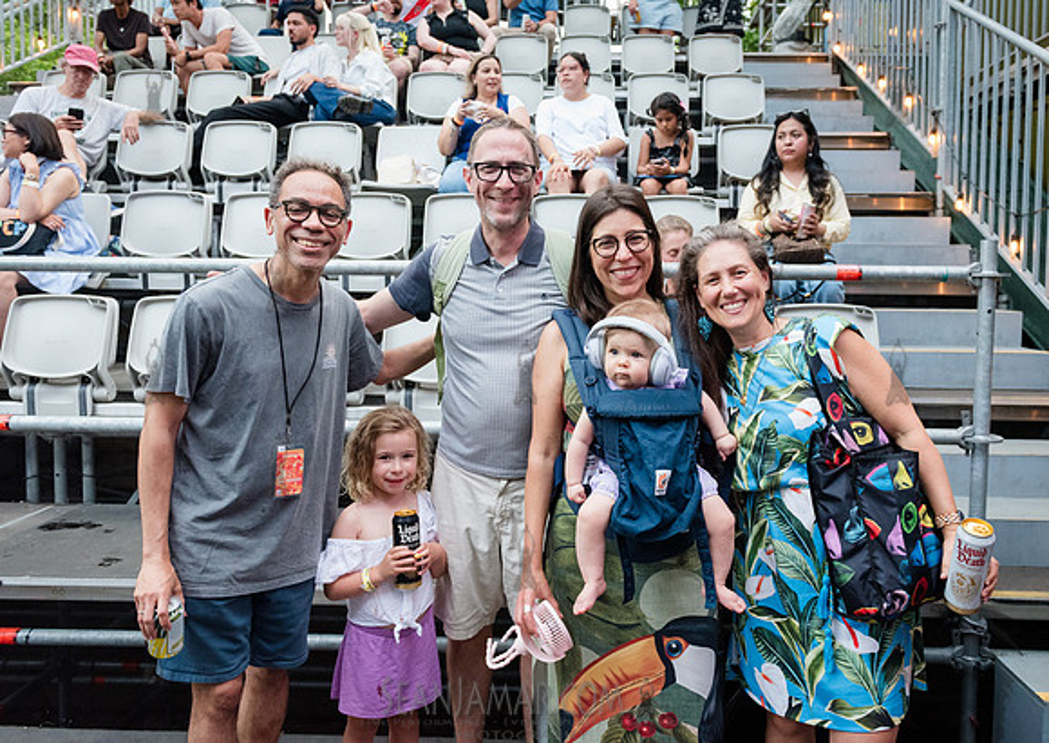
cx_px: 580
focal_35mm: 28
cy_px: 329
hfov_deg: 64.6
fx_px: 827
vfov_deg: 48.3
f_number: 3.5
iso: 5000
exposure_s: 1/250
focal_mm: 24
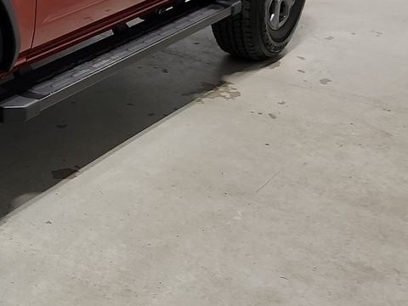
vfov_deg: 17.5
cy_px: -67
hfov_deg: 21.7
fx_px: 943
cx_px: -143
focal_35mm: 80
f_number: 1.8
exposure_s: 1/59
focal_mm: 6.7
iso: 201
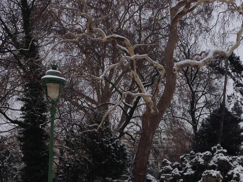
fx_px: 639
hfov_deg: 21.3
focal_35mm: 91
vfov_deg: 16.0
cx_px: 185
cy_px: 171
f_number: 2.4
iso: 64
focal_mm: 4.28
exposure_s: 1/934
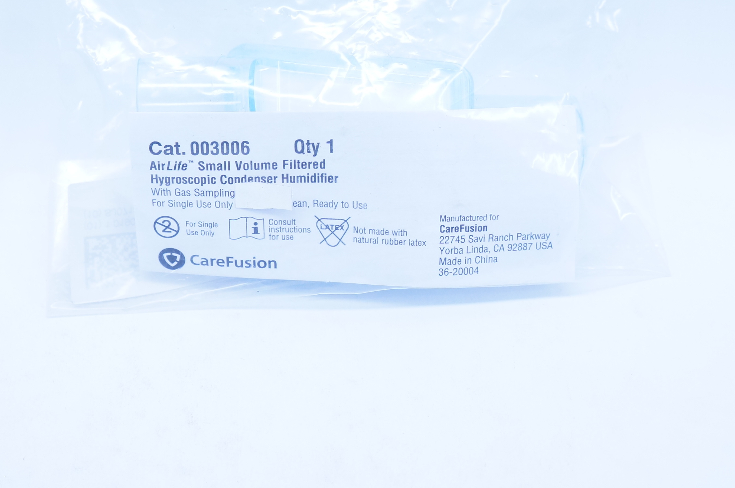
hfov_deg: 26.7
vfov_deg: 17.7
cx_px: 330
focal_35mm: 76
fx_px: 1550
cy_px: 83
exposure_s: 1/160
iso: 800
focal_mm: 28
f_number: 5.6
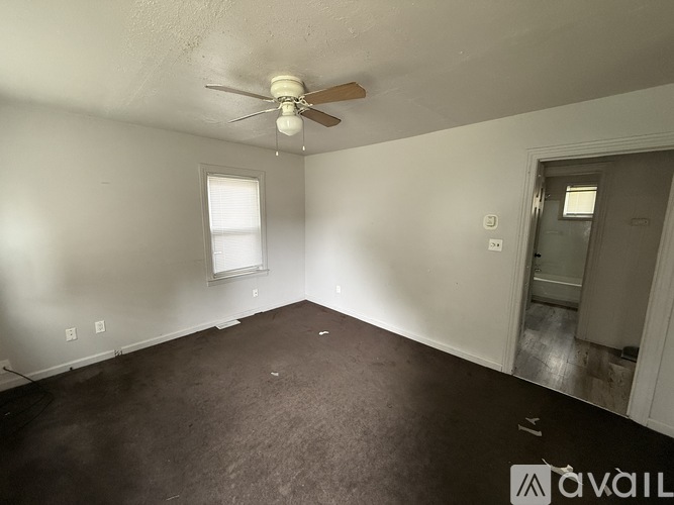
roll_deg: -0.6
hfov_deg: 102.1
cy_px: 252
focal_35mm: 14
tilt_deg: -9.0
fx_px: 273
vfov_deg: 85.7
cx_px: 337
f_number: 2.2
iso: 400
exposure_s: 1/60
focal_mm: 2.22
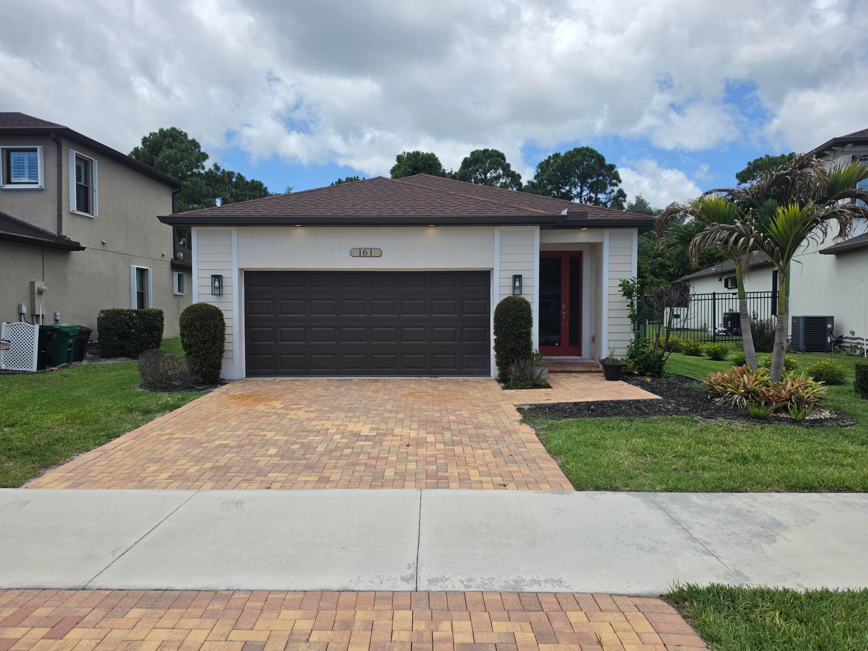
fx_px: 577
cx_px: 434
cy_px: 326
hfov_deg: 73.9
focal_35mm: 23
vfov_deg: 58.9
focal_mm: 6.5
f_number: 1.4
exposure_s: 1/7939
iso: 64
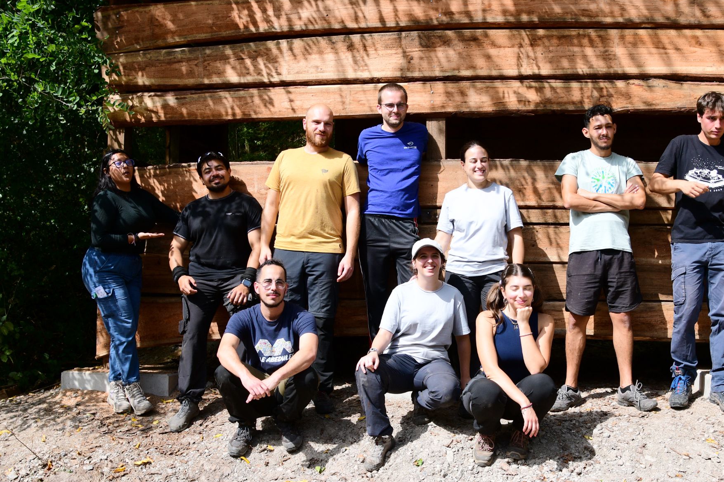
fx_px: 845
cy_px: 237
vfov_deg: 31.9
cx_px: 416
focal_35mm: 42
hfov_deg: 46.3
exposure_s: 1/1500
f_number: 4.8
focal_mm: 24
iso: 320
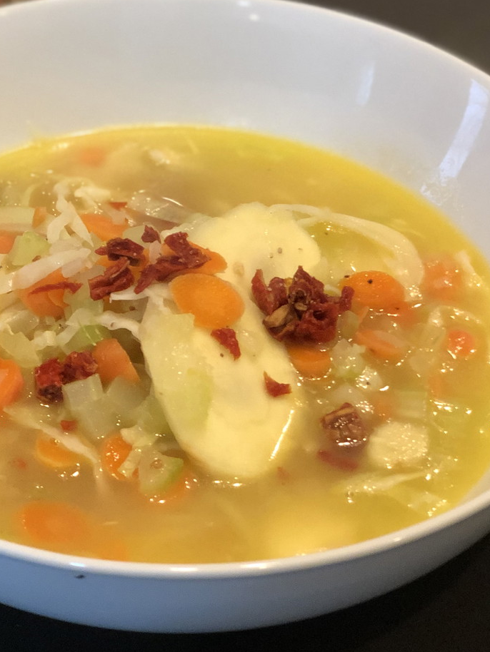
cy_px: 112
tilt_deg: -33.3
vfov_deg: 21.2
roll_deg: +0.1
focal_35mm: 91
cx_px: 138
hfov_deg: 16.2
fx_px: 1717
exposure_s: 1/24
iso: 125
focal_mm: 6
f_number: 2.4
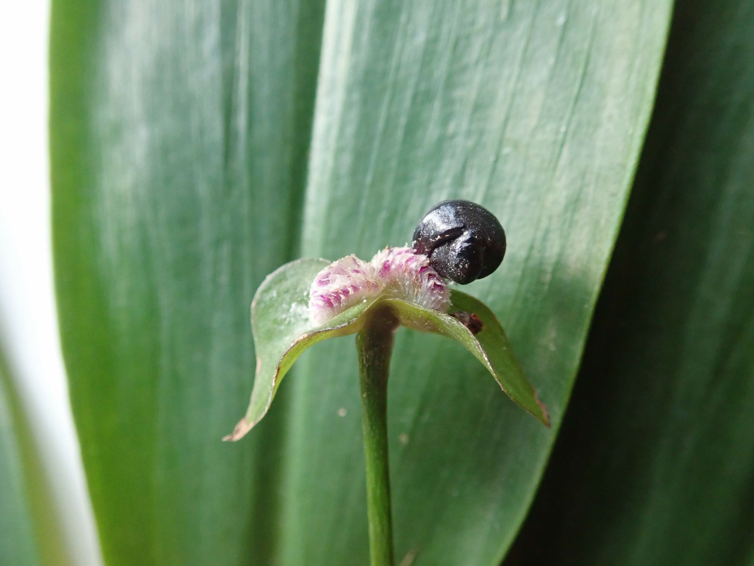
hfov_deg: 60.0
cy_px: 283
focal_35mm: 30
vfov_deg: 46.8
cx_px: 377
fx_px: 653
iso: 640
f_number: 2.3
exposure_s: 1/125
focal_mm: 5.5
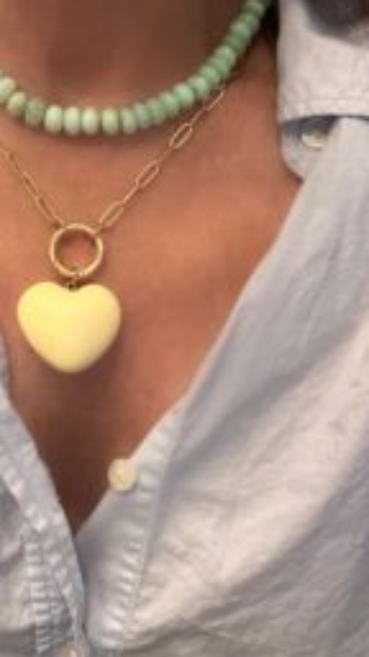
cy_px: 336
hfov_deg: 23.4
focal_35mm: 51
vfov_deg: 40.6
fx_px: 887
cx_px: 118
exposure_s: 1/40
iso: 320
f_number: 2.2
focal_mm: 2.71
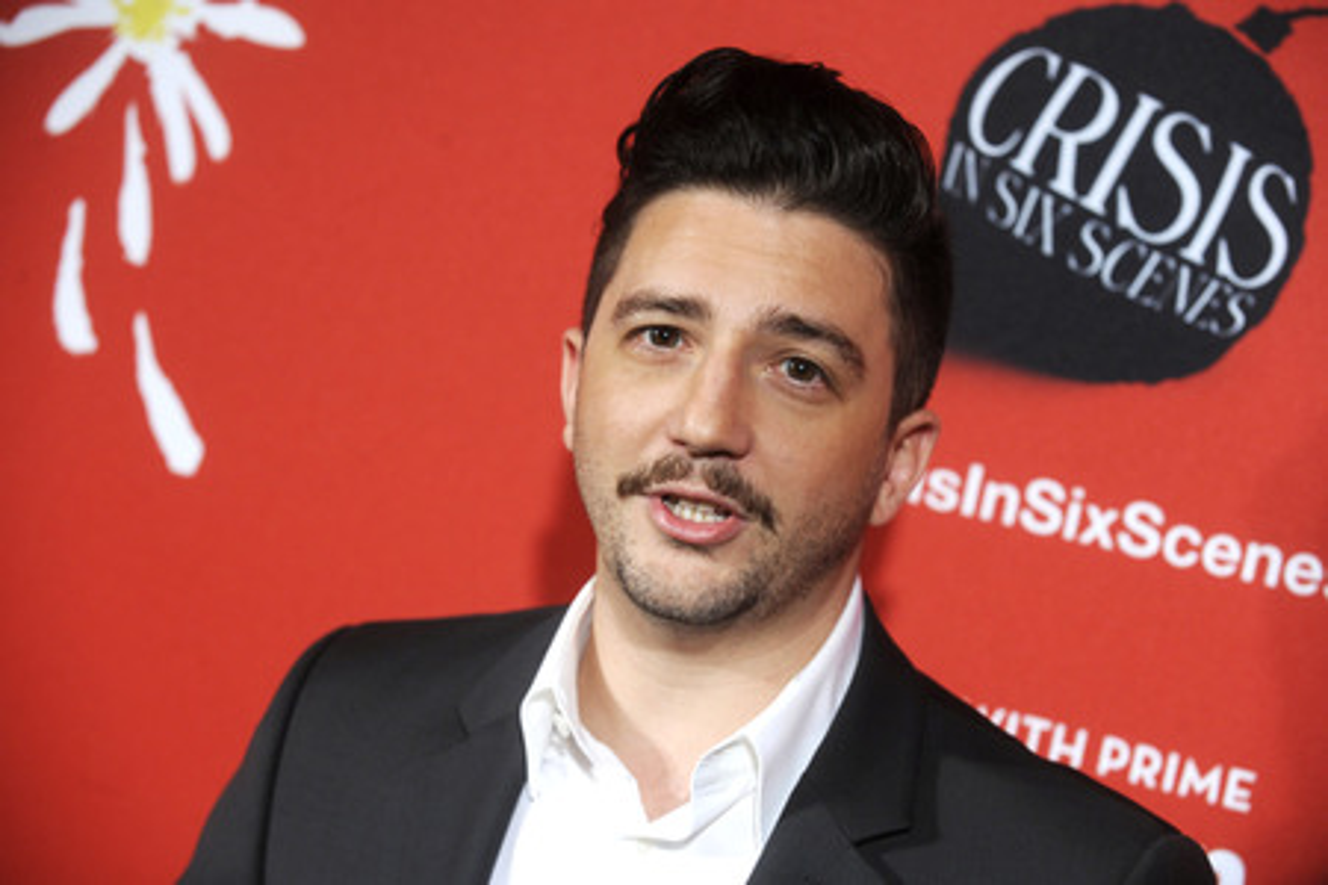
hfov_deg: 20.0
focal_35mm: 102
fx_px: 3762
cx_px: 664
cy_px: 442
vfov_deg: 13.4
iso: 1600
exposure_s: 1/500
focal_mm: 102
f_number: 5.6
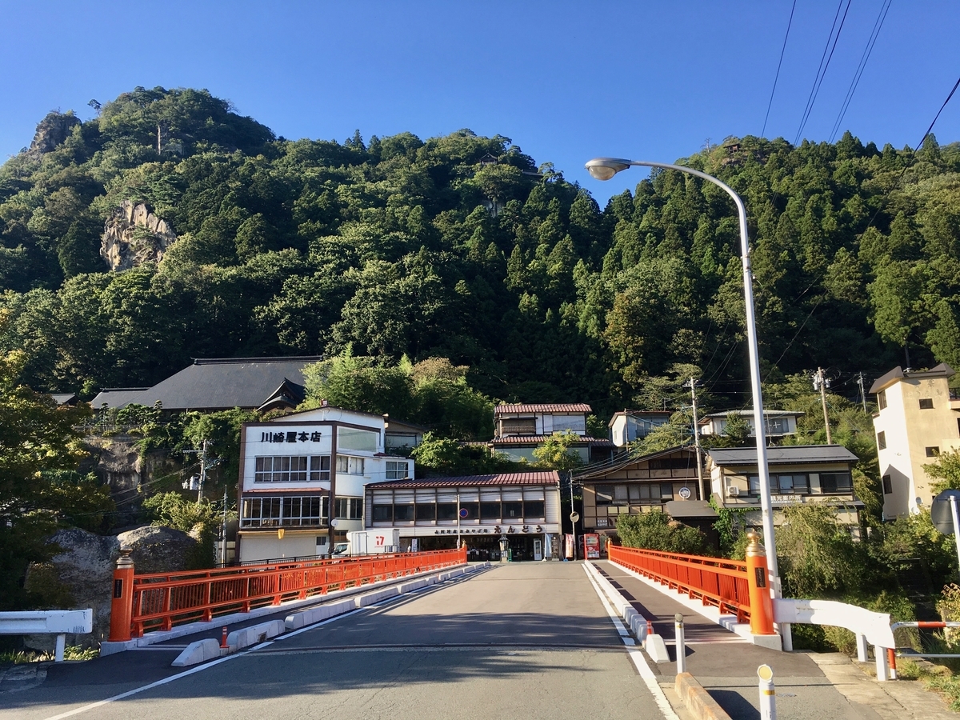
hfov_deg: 61.7
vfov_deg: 48.2
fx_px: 804
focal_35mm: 29
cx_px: 480
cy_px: 360
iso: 25
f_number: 2.2
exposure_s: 1/545
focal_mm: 4.15
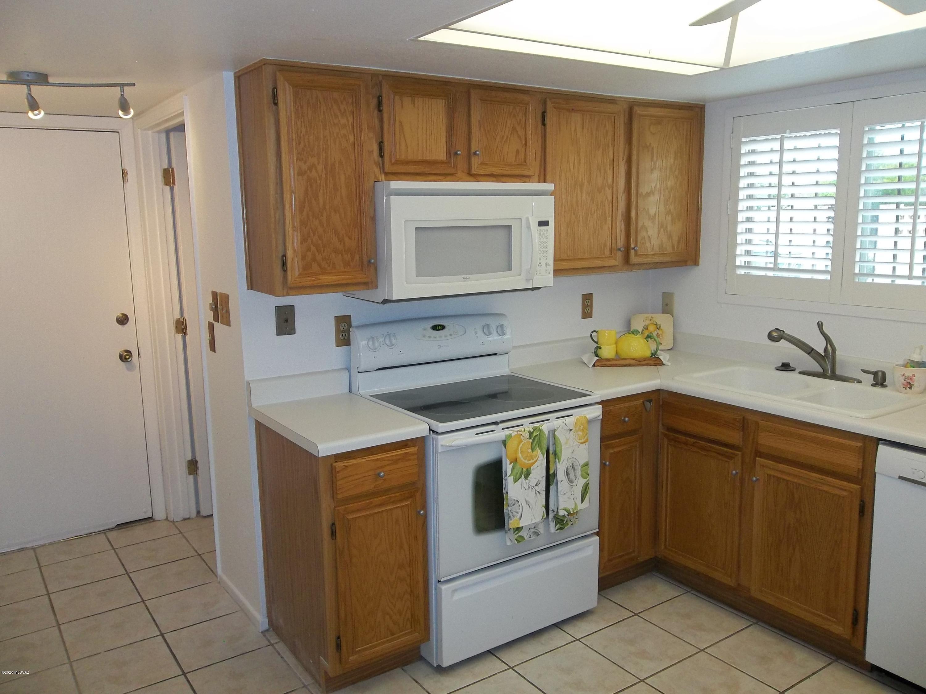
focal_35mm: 27
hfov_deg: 65.3
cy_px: 347
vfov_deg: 51.4
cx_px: 463
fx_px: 722
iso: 160
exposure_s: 1/30
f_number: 3.5
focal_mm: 4.9
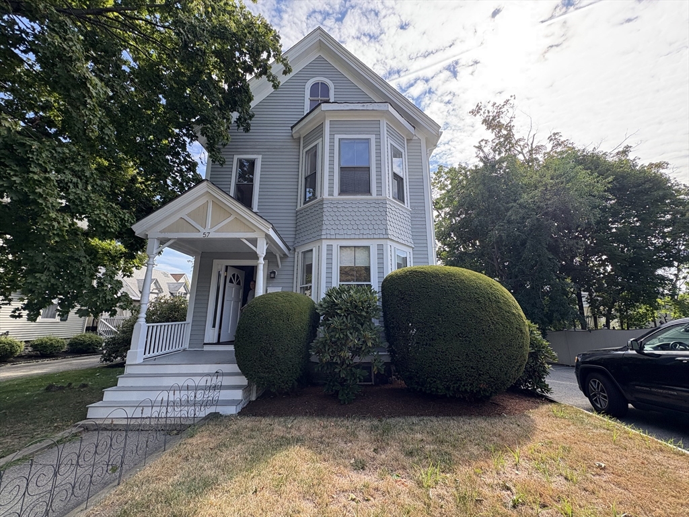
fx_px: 279
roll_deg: -0.2
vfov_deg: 85.7
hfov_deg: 102.1
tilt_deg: +14.5
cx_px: 344
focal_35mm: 14
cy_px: 258
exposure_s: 1/421
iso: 50
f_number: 2.2
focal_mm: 2.22
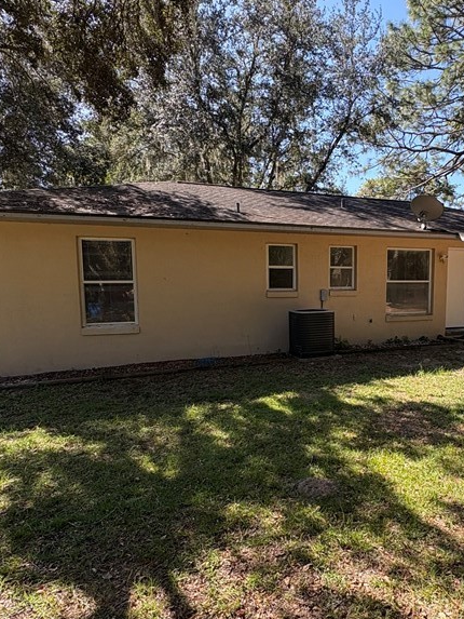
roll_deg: -0.6
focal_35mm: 25
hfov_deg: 53.5
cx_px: 320
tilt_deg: -5.4
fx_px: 447
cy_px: 328
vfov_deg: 69.3
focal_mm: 2.22
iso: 64
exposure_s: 1/364
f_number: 2.2
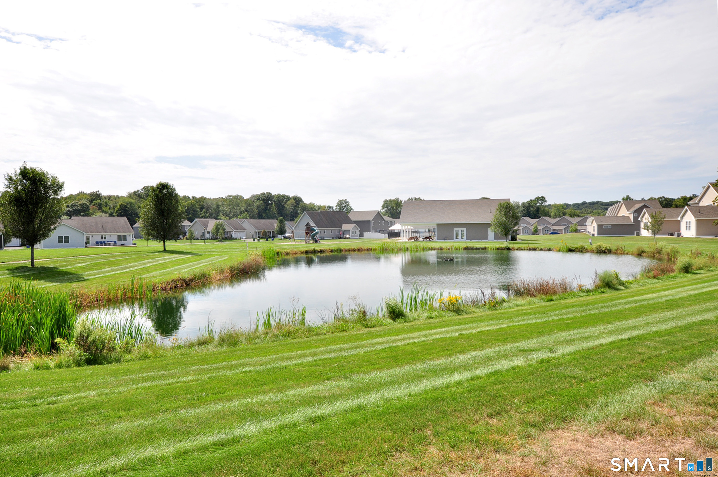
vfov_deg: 50.3
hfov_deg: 70.5
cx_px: 359
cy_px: 238
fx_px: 508
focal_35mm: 26
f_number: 9
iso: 250
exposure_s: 1/400
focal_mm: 17
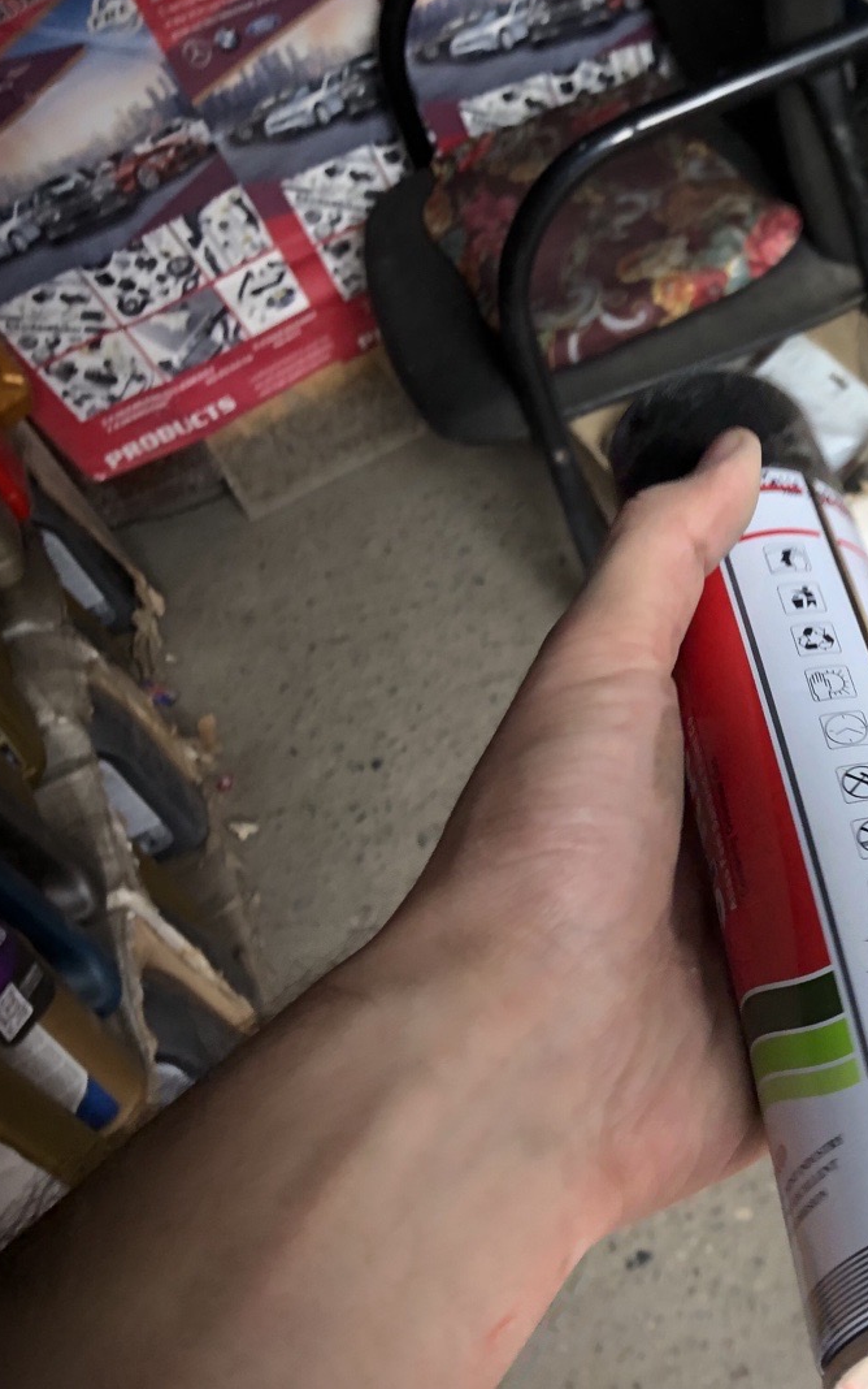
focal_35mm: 40
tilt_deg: -45.5
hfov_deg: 29.3
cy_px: 688
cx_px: 926
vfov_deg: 49.3
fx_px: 1513
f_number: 1.8
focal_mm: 4
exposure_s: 1/120
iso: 50
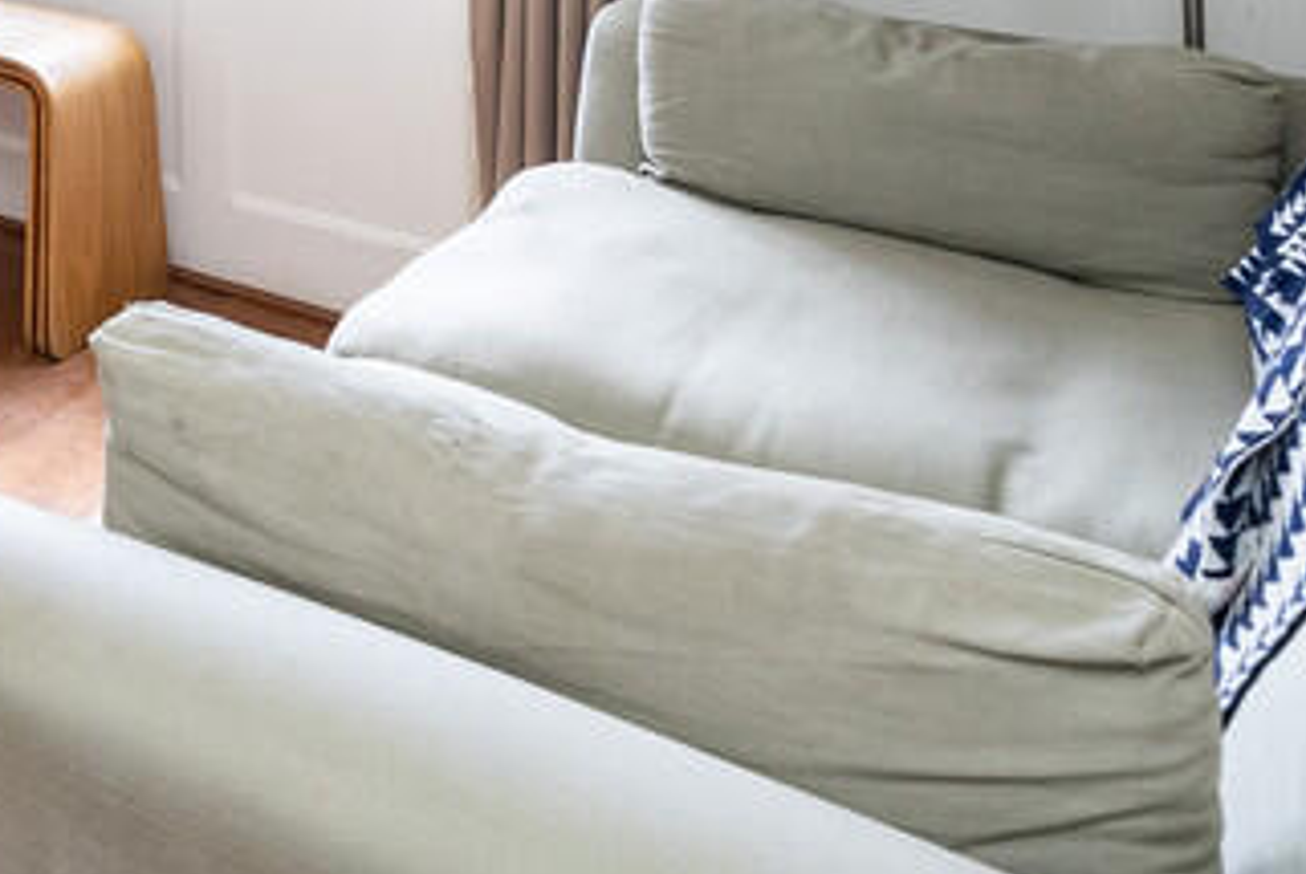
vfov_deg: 22.3
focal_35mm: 51
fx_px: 1853
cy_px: -402
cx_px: -484
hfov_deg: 29.4
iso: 1600
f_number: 7.1
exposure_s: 1/100
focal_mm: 16
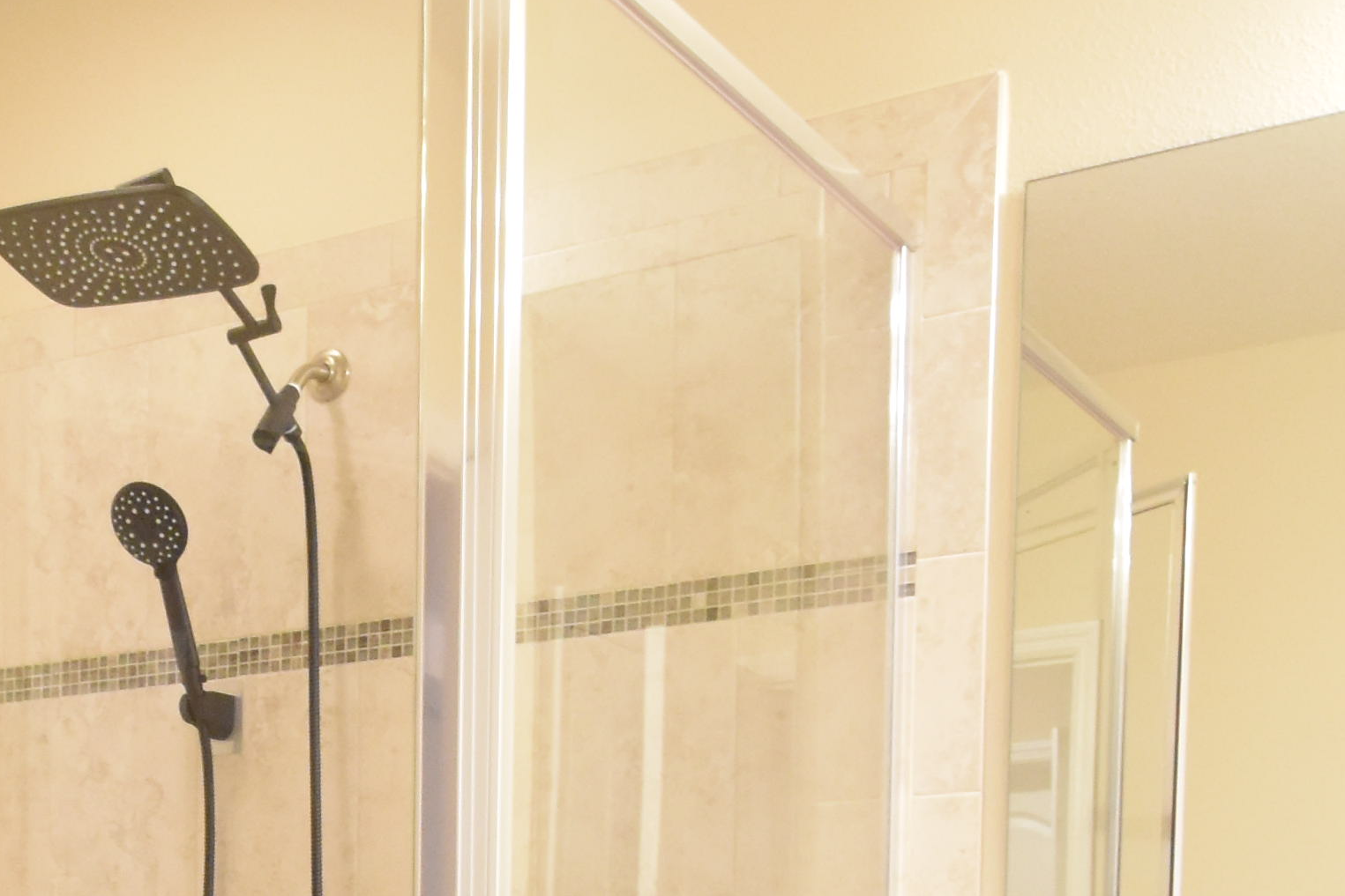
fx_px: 2204
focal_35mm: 59
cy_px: 1229
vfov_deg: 20.6
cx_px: 325
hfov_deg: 33.2
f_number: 3.5
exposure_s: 1/60
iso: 2000
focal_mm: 10
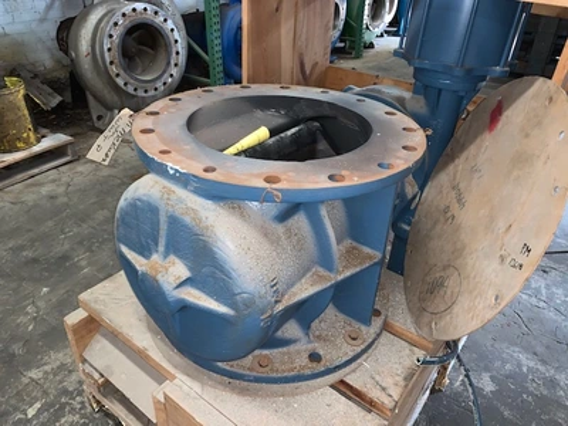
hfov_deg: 67.3
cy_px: 213
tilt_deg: -30.4
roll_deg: +0.3
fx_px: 427
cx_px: 284
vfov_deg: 53.1
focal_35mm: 26
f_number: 1.8
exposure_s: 1/8
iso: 100
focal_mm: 4.25
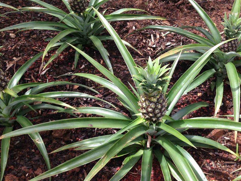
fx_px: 313
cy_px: 94
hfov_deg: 41.5
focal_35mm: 45
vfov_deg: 32.2
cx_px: 163
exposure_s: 1/602
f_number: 2.4
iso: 50
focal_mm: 4.12
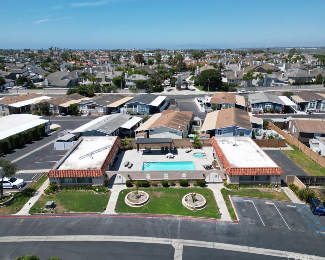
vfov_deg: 54.9
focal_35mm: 26
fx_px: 250
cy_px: 128
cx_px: 167
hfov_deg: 66.0
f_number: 1.7
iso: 150
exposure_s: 1/4000
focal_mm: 6.72
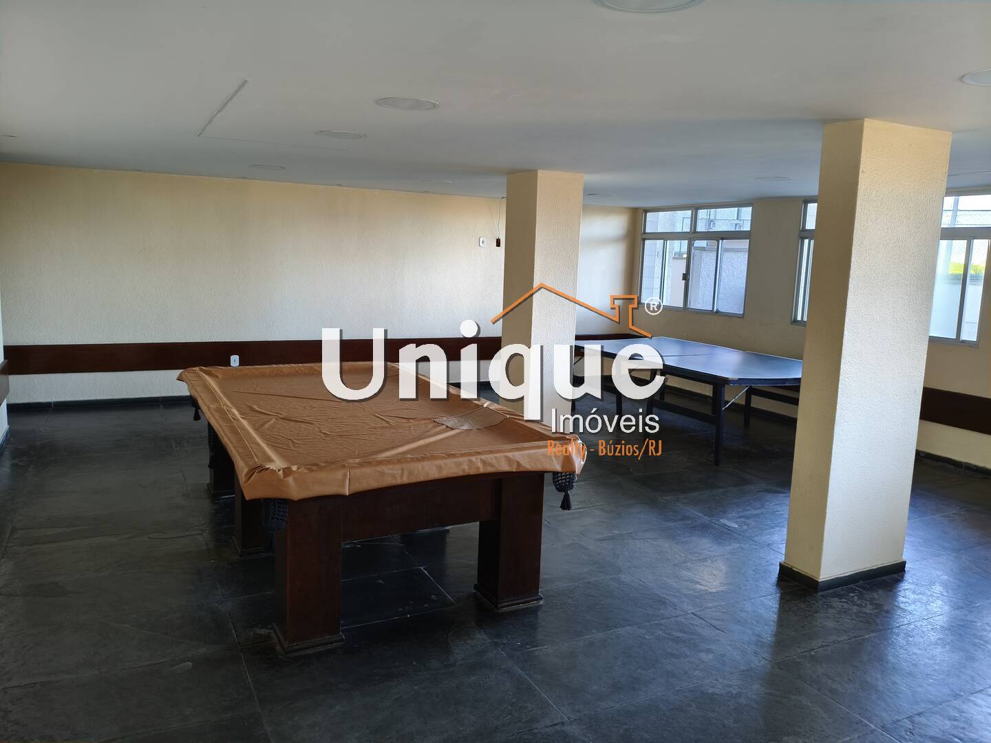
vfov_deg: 53.1
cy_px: 372
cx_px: 496
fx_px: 744
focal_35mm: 26
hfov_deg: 67.3
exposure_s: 1/59.9
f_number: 1.5
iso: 400
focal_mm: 4.94
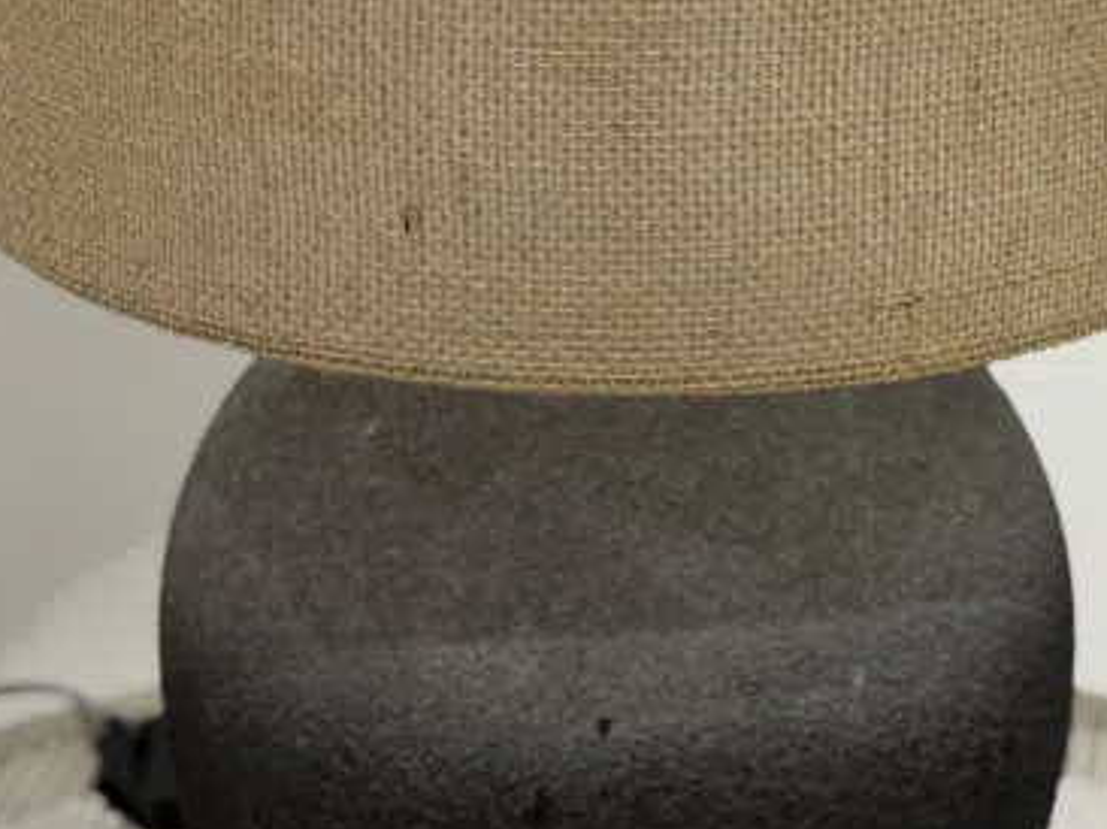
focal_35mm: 84
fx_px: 2685
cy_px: 287
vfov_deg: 17.5
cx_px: 708
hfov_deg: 23.2
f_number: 1.78
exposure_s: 1/50
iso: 200
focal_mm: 6.76
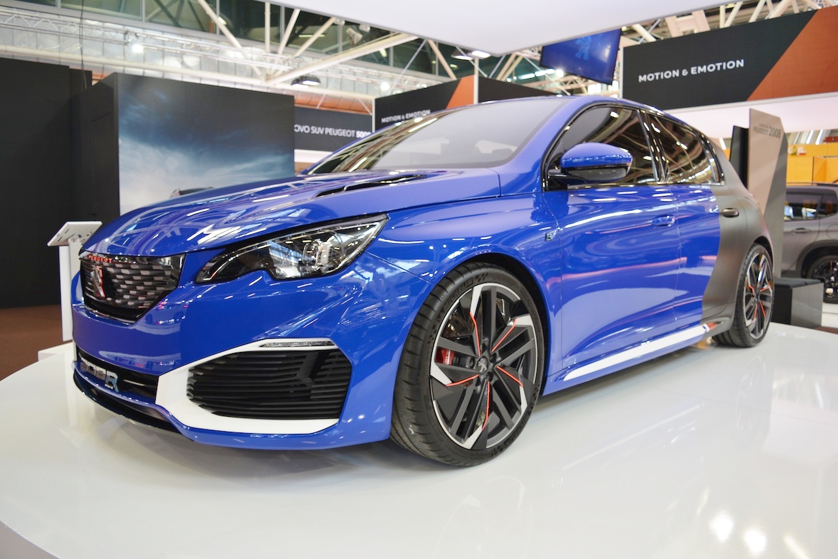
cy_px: 280
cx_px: 419
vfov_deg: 47.9
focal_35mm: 27
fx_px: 628
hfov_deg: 67.4
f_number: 4.5
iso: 400
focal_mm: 18
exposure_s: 1/80
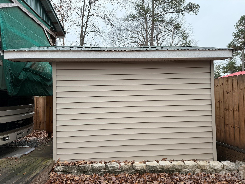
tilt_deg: +3.0
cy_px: 92
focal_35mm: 24
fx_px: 170
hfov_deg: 71.6
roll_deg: +2.2
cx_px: 122
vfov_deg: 56.8
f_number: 1.78
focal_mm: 6.76
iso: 100
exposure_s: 1/539
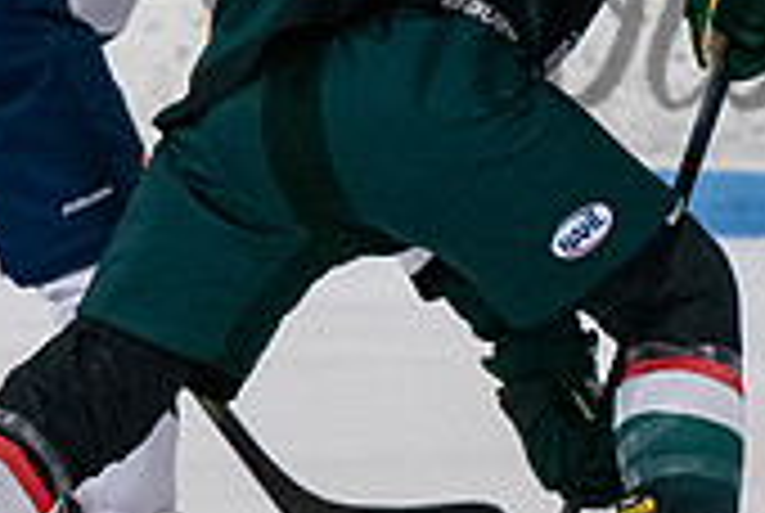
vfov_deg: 1.0
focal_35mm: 1405
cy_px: 185
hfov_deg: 1.5
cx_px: 417
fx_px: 29908
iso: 2500
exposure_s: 1/800
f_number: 3.5
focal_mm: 180
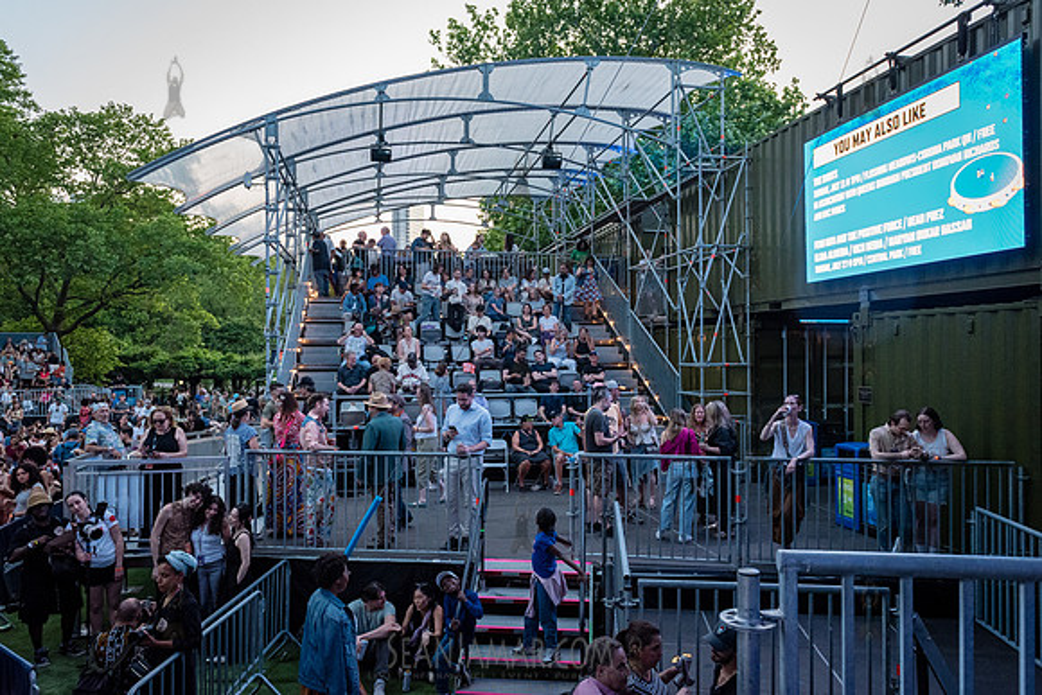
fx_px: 702
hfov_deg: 73.2
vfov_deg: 52.7
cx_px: 521
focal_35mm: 24
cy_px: 348
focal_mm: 24
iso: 4000
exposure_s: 1/250
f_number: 4.5
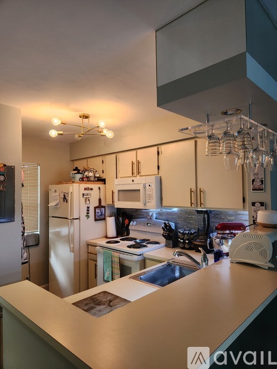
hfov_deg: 58.9
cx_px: 138
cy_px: 184
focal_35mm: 23
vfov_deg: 73.9
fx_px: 245
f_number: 1.8
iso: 320
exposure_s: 1/120
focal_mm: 5.4
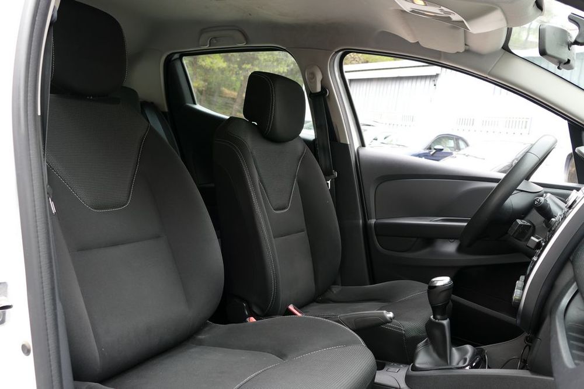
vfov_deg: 42.3
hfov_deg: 60.3
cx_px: 292
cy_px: 194
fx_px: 503
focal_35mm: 31
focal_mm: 11.35
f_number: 3
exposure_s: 1/100
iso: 125
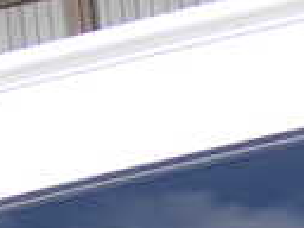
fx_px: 1809
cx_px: -64
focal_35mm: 206
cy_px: 475
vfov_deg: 6.9
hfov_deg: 9.5
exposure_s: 1/100
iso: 100
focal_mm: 7.84
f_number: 4
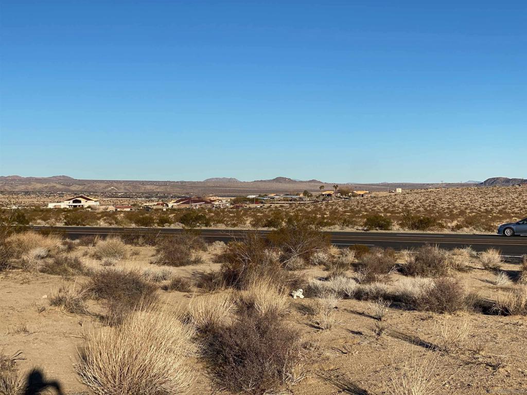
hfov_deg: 36.8
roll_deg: -0.4
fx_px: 792
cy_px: 198
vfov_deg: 28.0
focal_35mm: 52
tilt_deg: -0.1
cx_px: 264
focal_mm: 6
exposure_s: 1/2283
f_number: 2
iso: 20
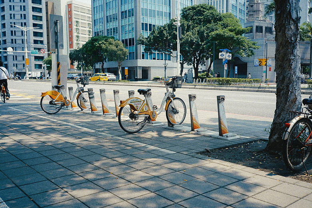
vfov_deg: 37.9
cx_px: 156
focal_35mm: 35
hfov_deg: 54.4
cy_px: 104
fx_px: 303
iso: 200
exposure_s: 1/320
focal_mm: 35
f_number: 4.5
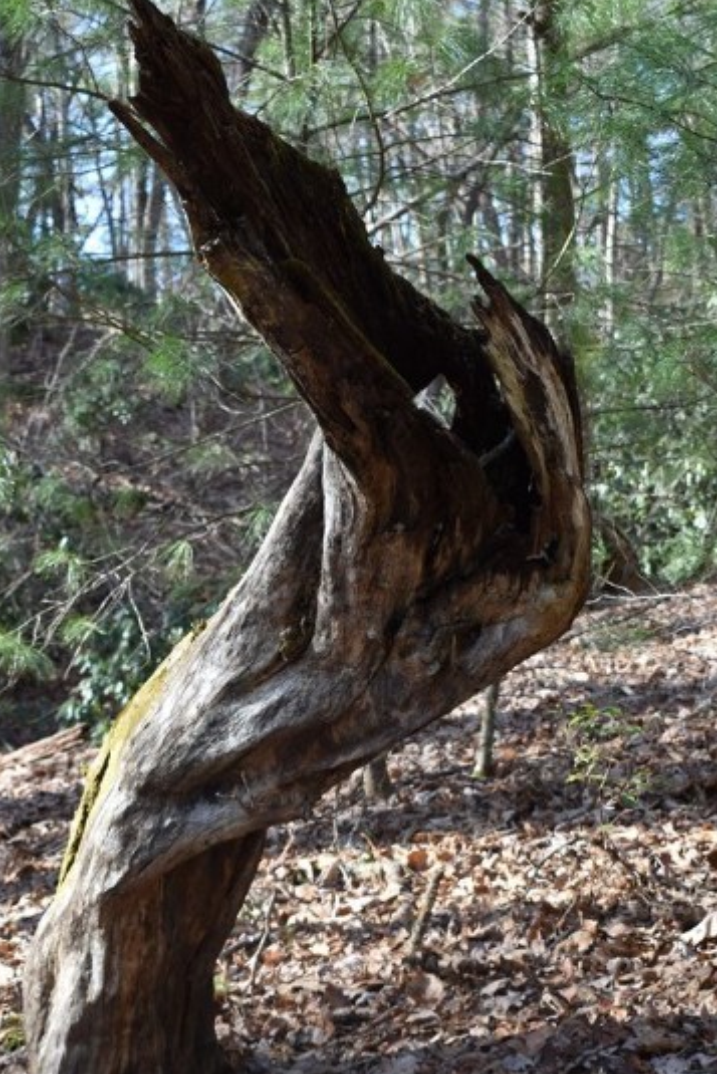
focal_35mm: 56
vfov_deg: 35.5
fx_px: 1672
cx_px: 398
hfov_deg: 24.2
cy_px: 662
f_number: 5
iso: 400
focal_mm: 26
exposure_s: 1/250
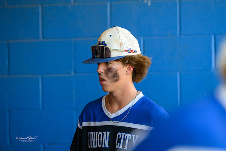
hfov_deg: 10.3
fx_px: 1256
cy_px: 76
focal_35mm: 200
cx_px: 113
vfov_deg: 6.9
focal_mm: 200
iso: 640
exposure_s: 1/400
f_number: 4
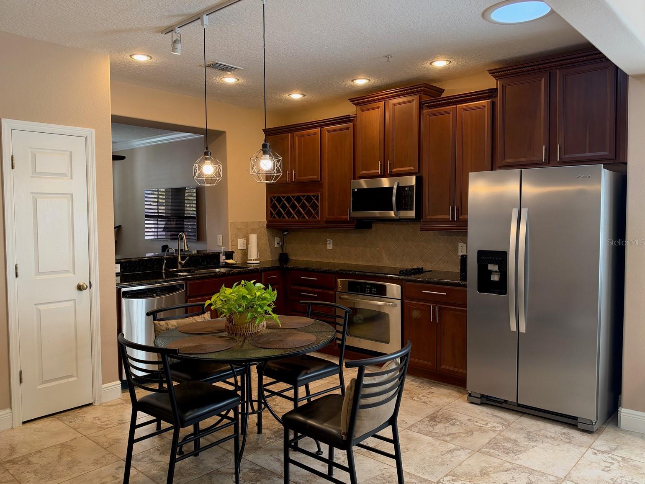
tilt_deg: -2.4
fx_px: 503
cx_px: 312
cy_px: 242
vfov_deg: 51.4
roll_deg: +0.9
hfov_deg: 65.3
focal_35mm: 27
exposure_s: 1/120
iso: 320
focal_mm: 6.93
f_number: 1.8
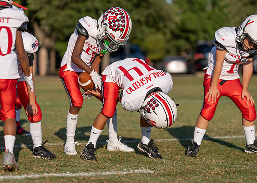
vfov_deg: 10.9
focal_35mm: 132
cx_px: 128
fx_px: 963
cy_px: 92
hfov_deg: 15.2
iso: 100
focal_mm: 126
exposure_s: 1/2000
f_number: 2.8
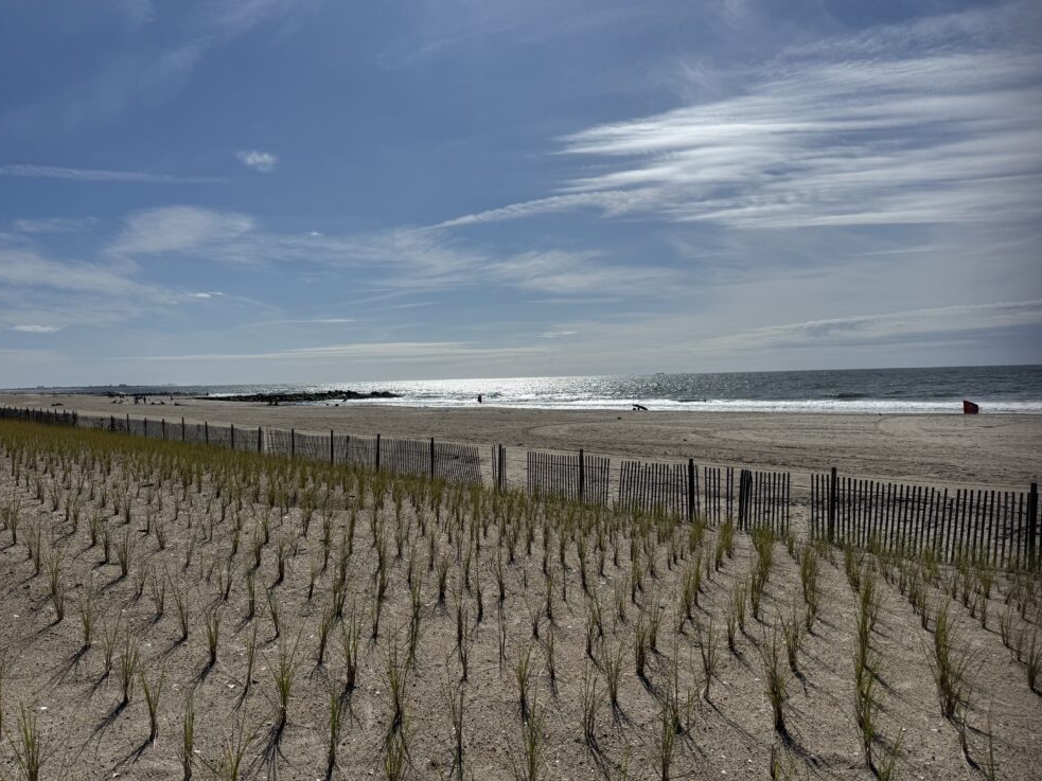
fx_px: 752
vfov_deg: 54.9
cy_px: 389
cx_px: 517
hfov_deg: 69.4
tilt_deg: -1.6
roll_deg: +1.2
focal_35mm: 25
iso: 64
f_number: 1.78
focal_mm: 6.76
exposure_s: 1/15152
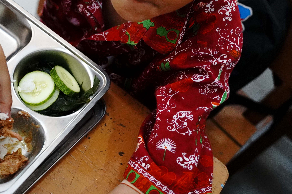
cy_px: 24
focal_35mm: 63
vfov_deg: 21.2
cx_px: 92
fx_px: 511
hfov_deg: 31.6
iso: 10000
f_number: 2.8
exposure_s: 1/320
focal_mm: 30
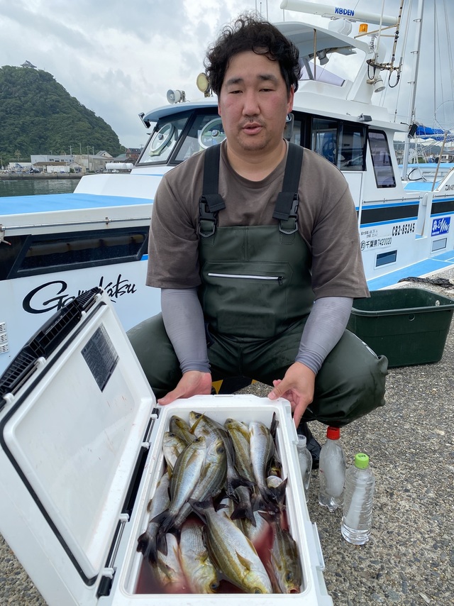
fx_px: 455
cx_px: 227
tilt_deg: -16.2
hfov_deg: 53.0
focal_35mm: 26
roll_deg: -0.6
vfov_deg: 67.3
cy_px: 303
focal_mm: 4.25
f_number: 1.8
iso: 32
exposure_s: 1/1063
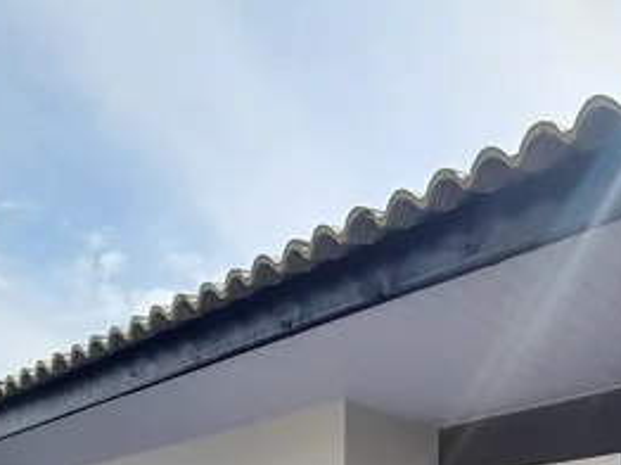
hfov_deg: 43.7
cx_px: 493
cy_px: 599
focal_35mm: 41
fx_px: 735
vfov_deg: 28.8
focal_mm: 1.74
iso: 50
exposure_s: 1/1368
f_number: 2.2
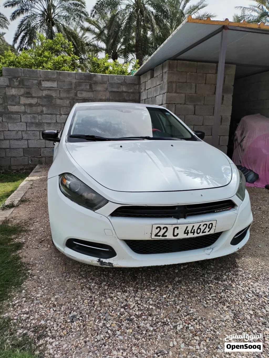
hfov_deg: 53.1
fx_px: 269
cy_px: 179
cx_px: 134
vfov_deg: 67.3
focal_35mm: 26
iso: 100
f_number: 1.8
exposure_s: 1/1042
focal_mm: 4.75
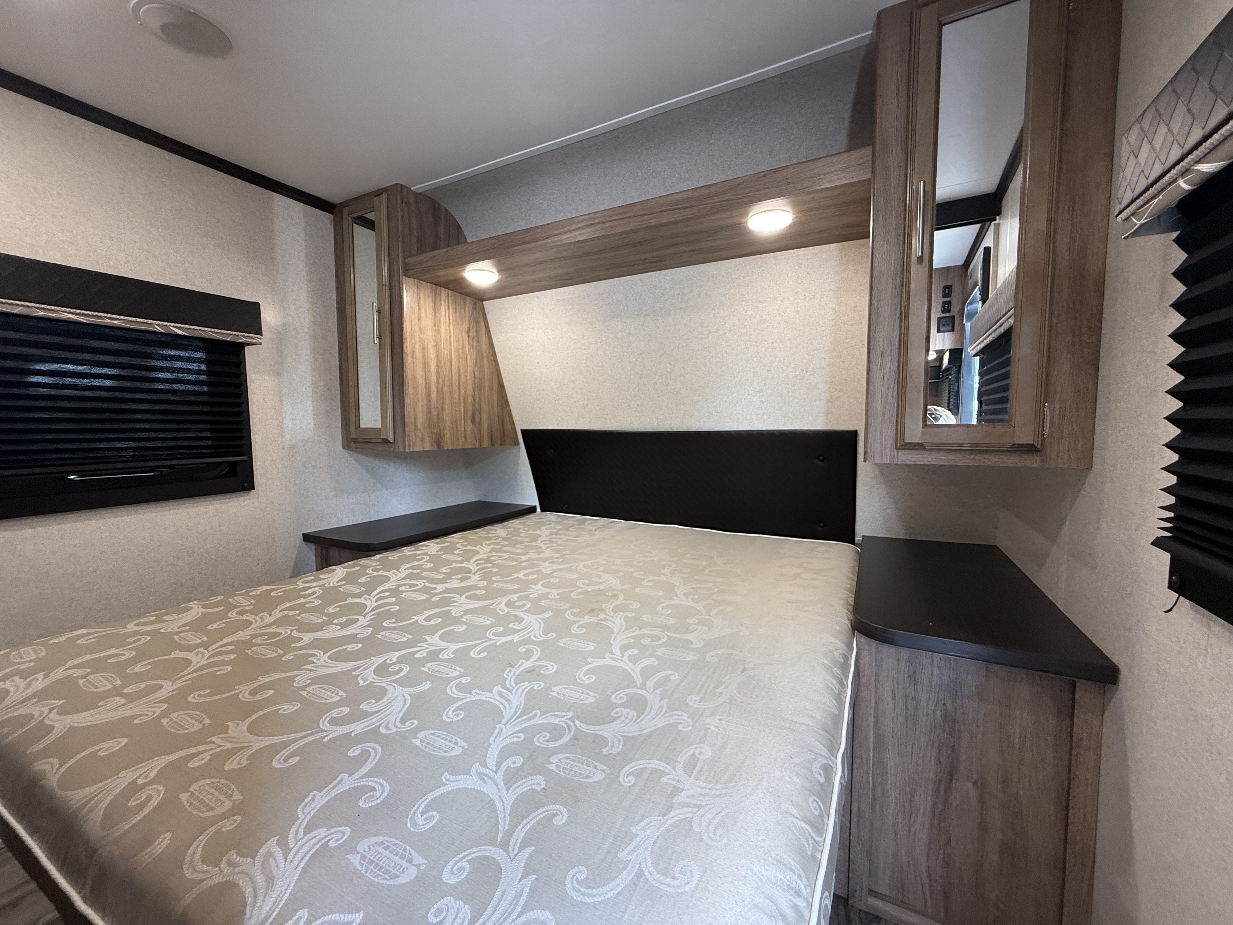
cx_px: 616
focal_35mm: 14
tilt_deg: -4.1
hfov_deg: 102.1
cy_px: 462
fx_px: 499
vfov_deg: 85.7
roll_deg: +0.0
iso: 250
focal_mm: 2.22
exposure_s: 1/99
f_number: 2.2
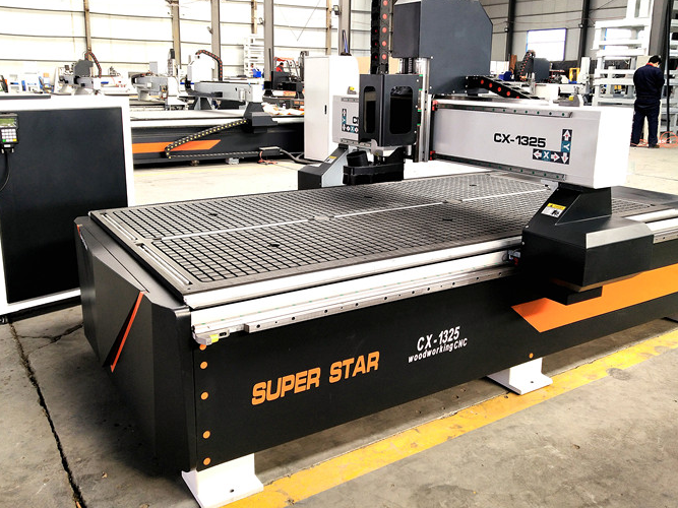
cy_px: 211
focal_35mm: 36
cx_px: 329
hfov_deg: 51.4
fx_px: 705
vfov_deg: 39.5
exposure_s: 1/100
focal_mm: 3.95
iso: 102
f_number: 1.8
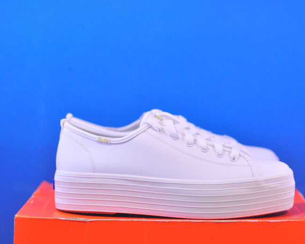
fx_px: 776
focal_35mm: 86
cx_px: 173
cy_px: 121
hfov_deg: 22.2
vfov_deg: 17.9
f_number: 2.2
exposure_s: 1/320
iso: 250
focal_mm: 50
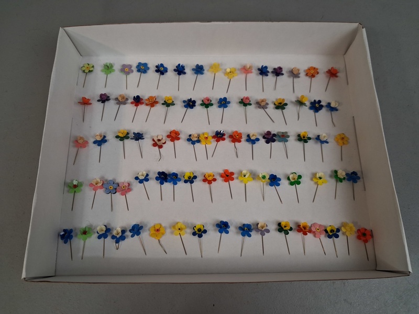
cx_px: 210
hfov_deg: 65.3
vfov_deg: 51.4
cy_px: 157
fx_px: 327
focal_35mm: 27
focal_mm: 4
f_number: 1.8
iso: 200
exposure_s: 1/100
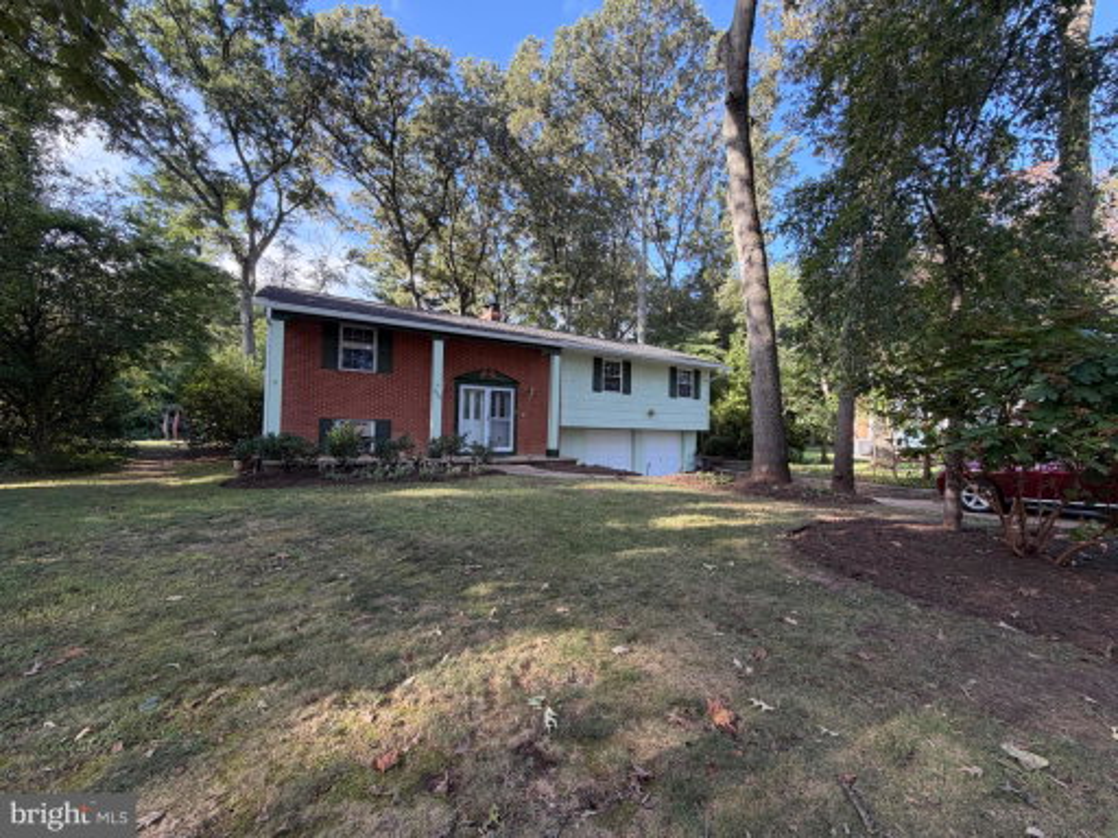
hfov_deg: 102.1
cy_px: 419
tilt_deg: +2.9
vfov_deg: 85.7
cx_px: 559
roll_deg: -0.8
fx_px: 452
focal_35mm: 14
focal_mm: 2.22
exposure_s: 1/121
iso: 64
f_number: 2.2
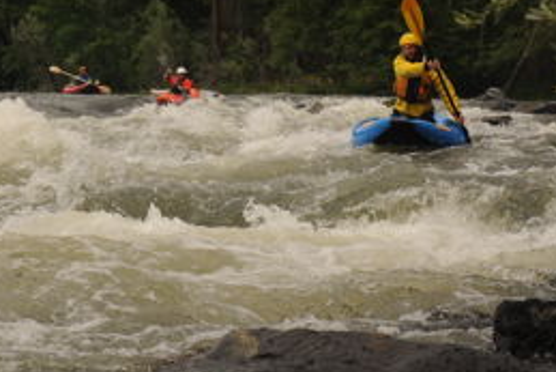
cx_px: -15
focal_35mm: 108
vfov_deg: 12.4
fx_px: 1669
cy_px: -54
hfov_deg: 18.4
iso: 250
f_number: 10
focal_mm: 35
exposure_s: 1/250
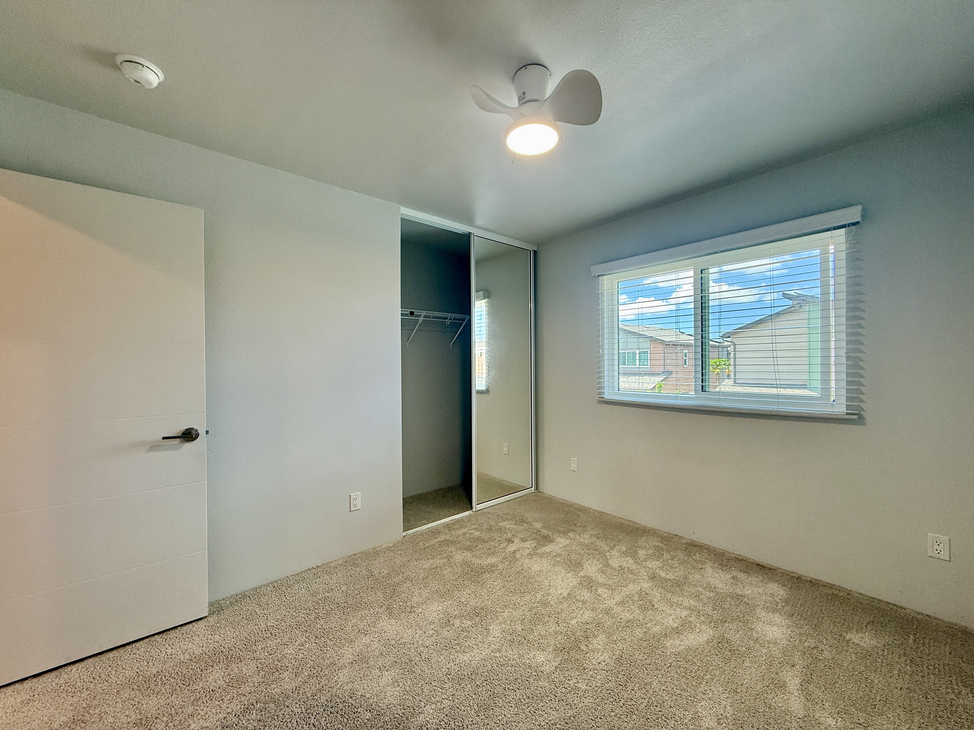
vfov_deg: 85.7
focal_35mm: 14
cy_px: 365
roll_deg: +0.1
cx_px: 487
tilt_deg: -0.4
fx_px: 394
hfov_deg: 102.1
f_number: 2.2
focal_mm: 2.22
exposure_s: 1/120
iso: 125
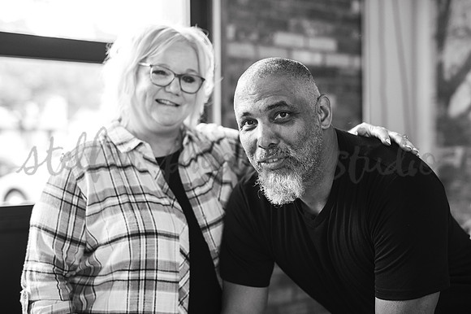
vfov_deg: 27.0
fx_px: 654
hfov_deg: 39.6
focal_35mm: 50
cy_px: 157
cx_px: 236
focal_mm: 50
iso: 1250
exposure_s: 1/160
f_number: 2.2
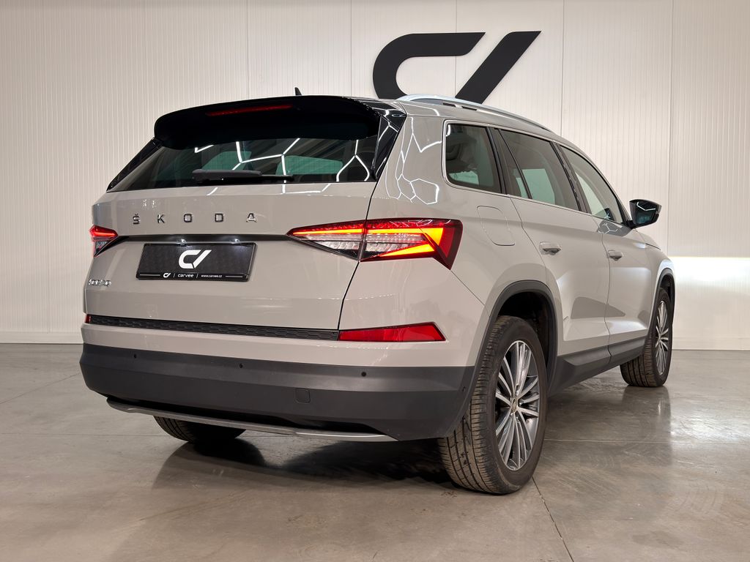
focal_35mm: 36
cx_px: 375
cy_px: 281
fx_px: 780
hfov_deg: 51.4
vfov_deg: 39.7
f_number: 1.78
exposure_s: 1/50
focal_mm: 6.76
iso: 50
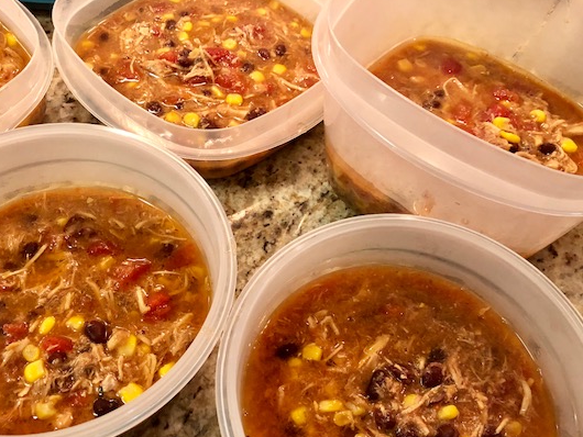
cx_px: 266
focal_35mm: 35
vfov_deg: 40.6
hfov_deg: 52.5
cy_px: 258
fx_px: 590
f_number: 1.8
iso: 100
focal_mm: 3.99
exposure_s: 1/11
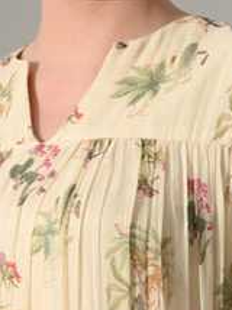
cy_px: 356
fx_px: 1818
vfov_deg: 9.6
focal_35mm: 203
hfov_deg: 7.3
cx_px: 136
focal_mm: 86
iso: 160
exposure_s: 1/160
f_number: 8
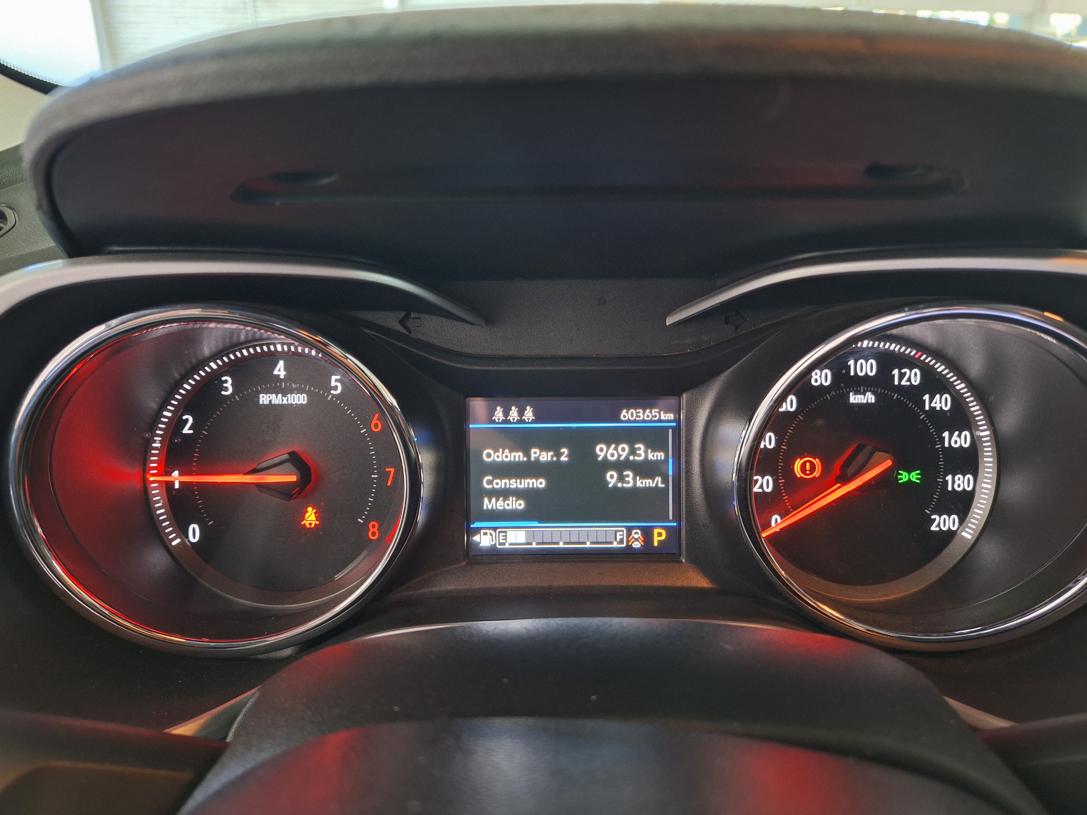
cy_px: 408
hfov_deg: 73.9
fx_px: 722
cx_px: 544
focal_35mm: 23
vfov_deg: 58.9
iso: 400
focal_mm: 5.54
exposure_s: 1/20
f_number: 1.8
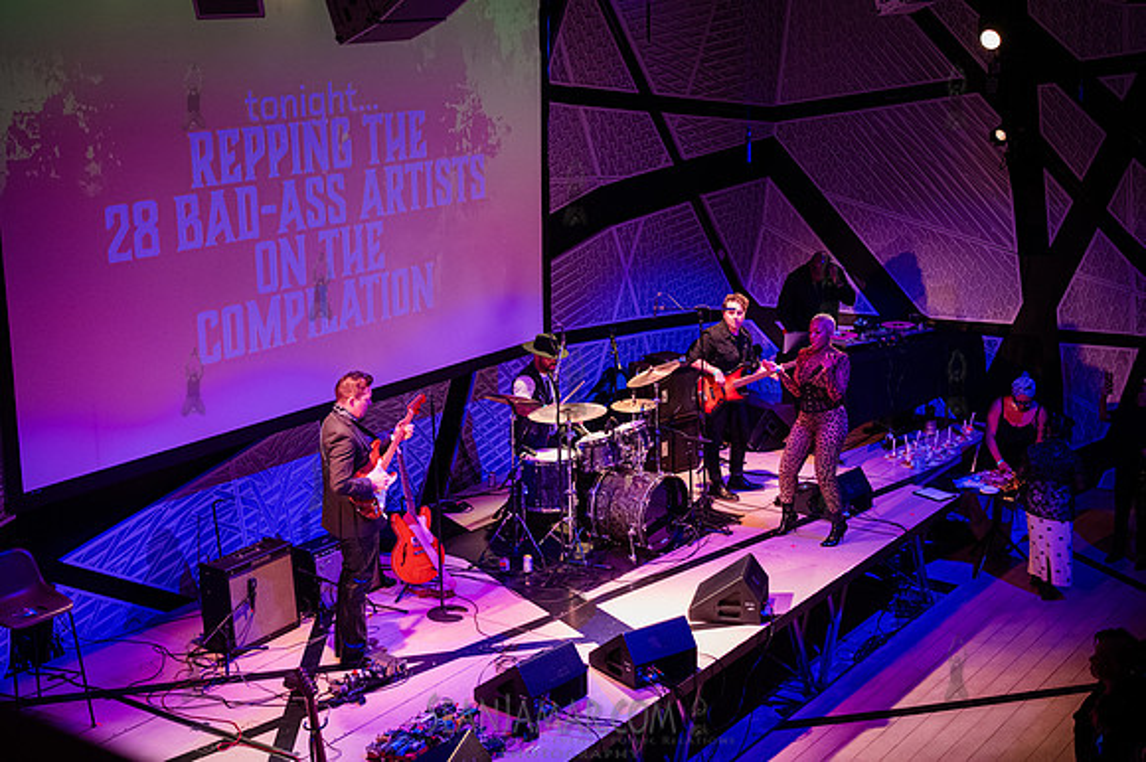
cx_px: 573
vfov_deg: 28.0
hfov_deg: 41.1
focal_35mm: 48
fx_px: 1527
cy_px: 381
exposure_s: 1/320
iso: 10000
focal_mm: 48
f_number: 4.5
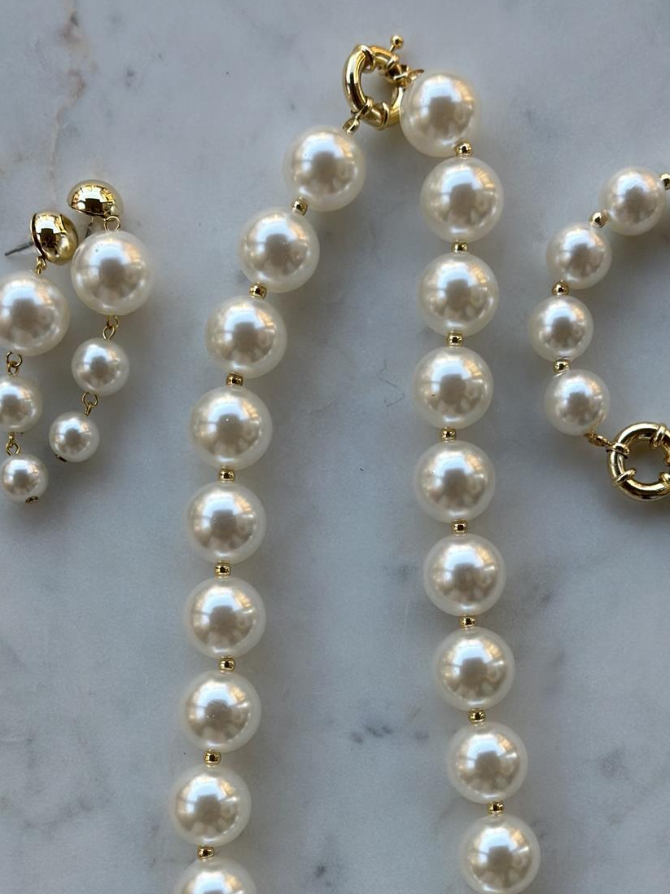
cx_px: 383
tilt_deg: -87.5
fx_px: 1806
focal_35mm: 70
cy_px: 621
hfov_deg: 21.0
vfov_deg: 27.5
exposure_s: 1/353
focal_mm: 6.86
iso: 80
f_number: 1.78
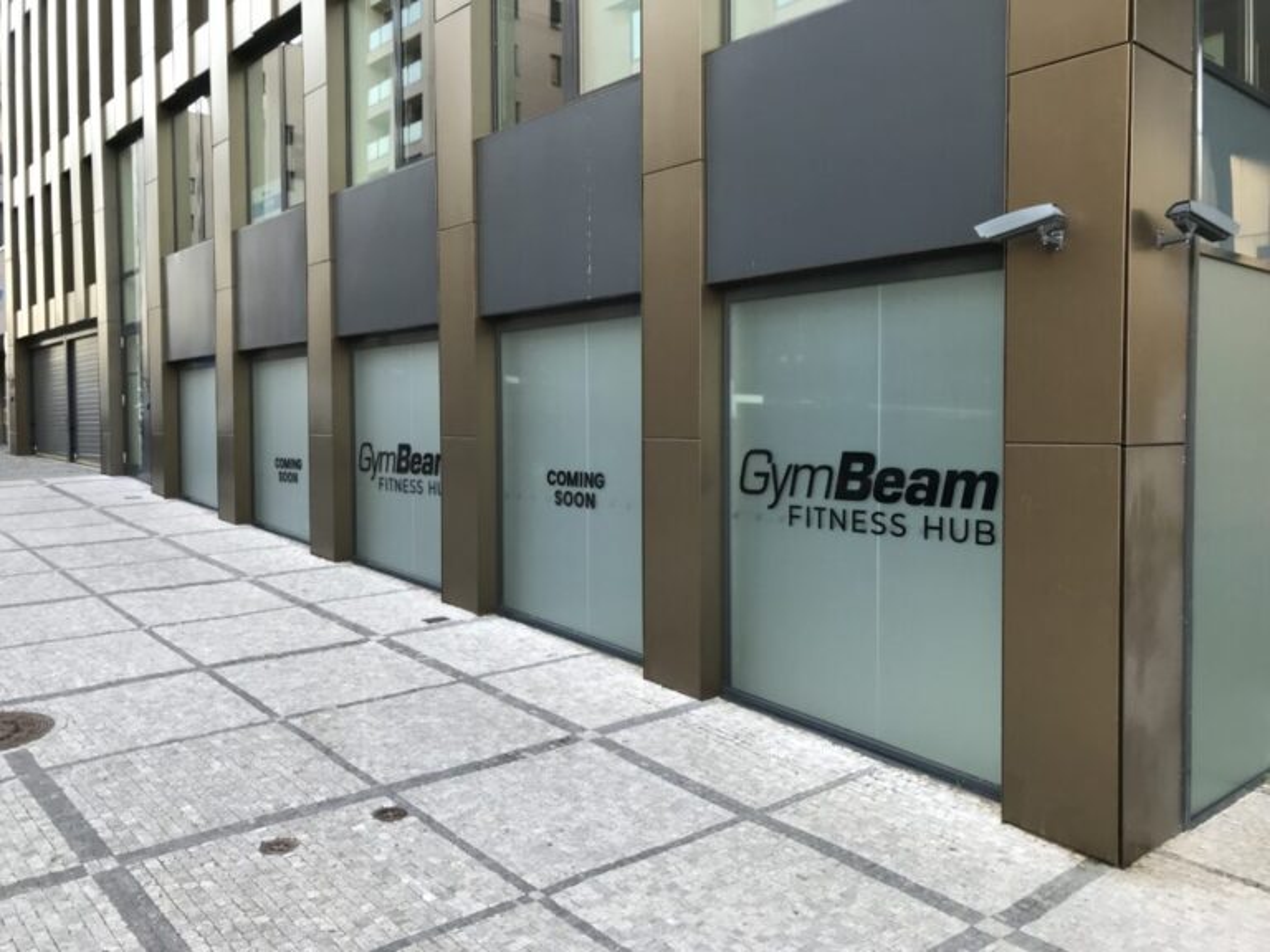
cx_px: 635
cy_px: 476
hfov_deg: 63.4
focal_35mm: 28
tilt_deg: -1.5
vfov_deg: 49.7
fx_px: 1027
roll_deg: +0.2
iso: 32
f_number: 1.8
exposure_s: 1/50
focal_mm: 3.99
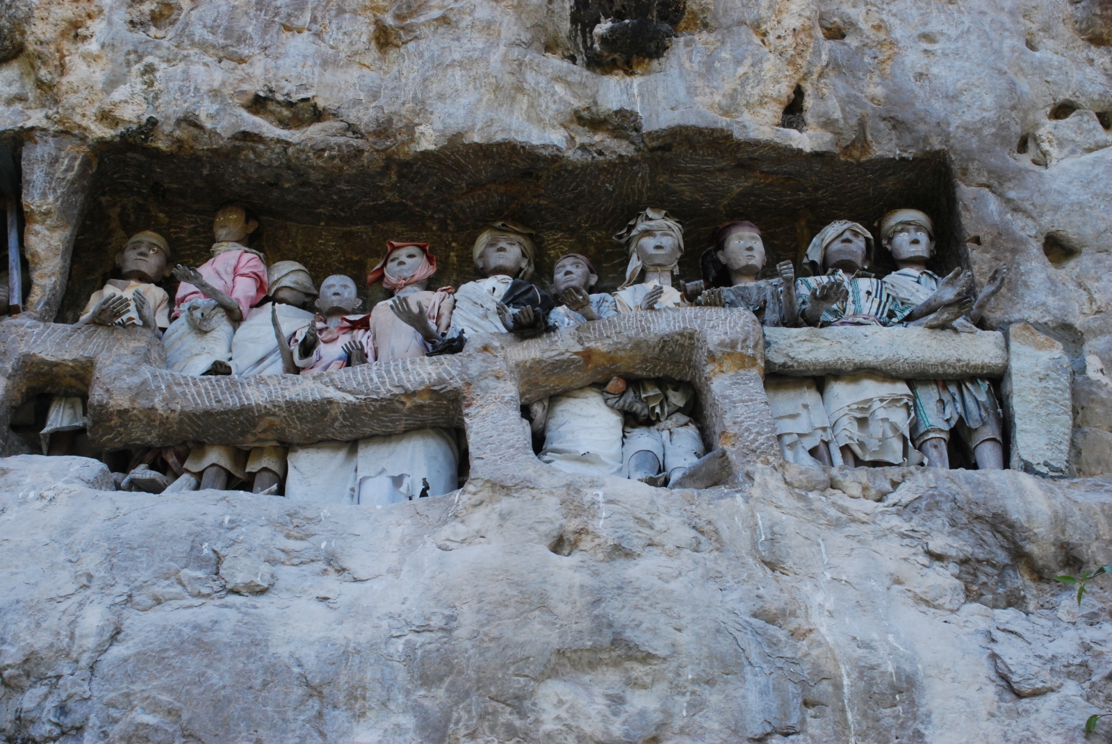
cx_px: 556
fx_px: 1299
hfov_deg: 46.3
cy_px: 372
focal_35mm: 42
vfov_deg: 32.0
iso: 800
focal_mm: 28
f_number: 11
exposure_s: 1/160
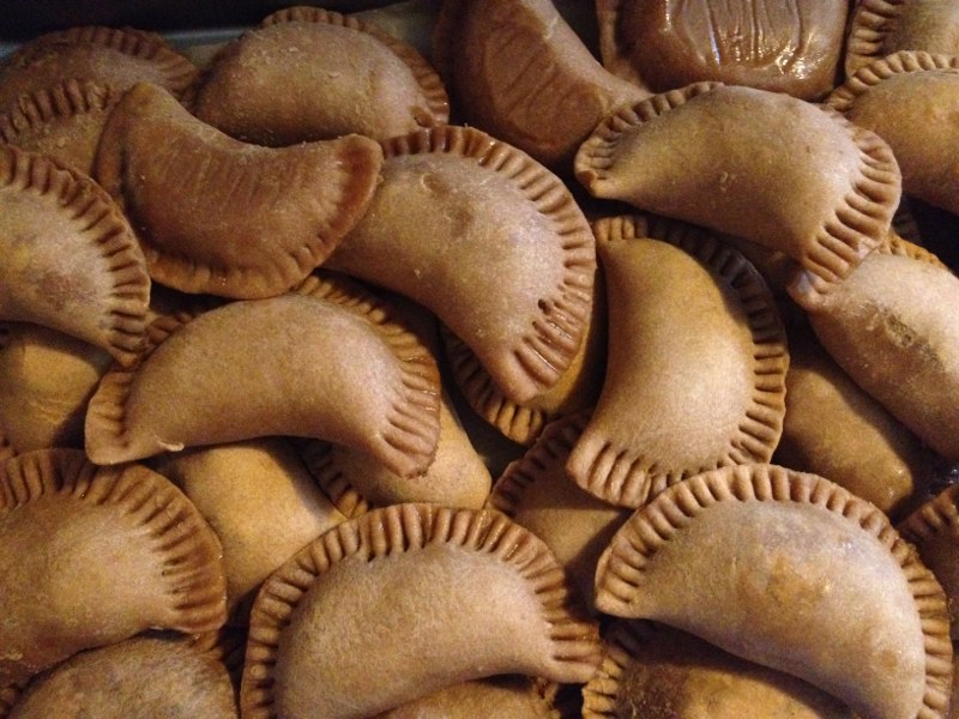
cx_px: 480
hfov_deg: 52.6
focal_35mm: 35
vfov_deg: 40.7
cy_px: 360
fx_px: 970
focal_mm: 4.28
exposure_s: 1/15
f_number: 2.4
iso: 800
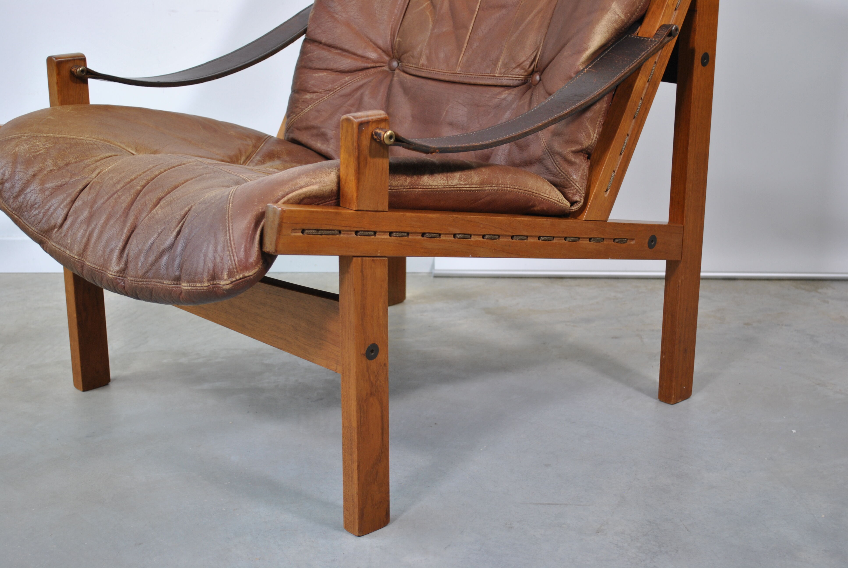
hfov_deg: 35.0
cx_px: 424
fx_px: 1344
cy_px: 284
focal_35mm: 57
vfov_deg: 23.8
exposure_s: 1/20
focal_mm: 38
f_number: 5
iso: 200
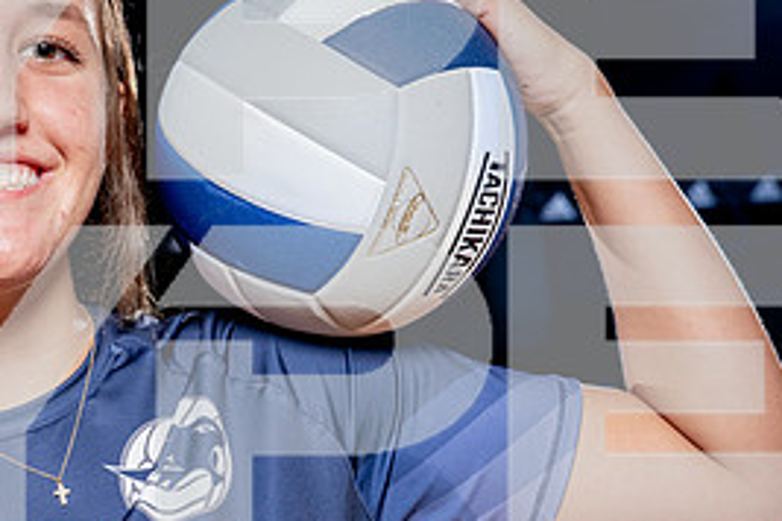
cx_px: 100
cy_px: 382
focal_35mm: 105
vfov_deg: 13.0
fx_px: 2281
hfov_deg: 19.2
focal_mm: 46
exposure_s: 1/250
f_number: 5.6
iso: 250
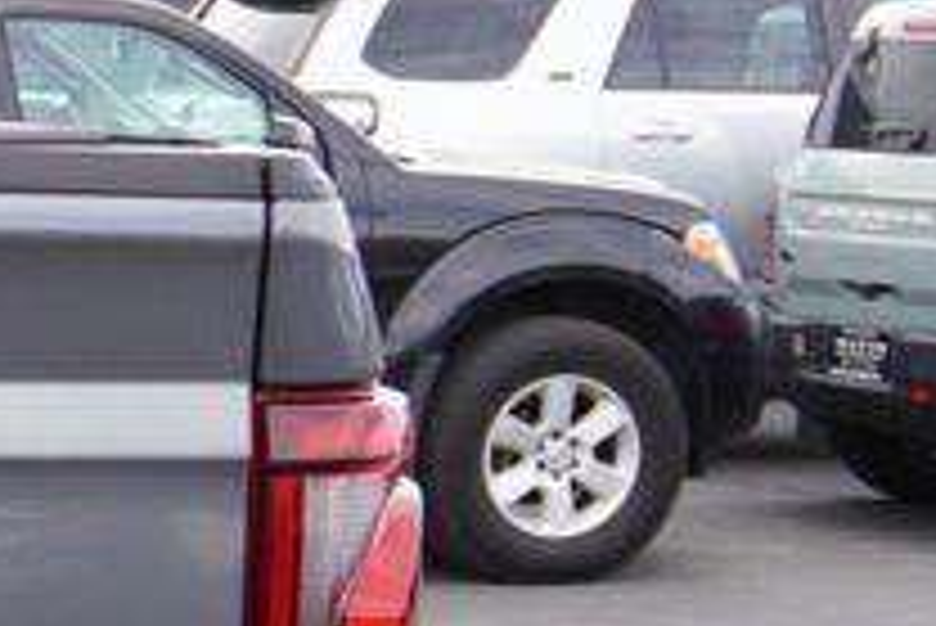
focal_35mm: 169
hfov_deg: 10.8
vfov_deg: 8.0
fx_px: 4409
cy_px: 734
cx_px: -1107
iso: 100
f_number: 5.6
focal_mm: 23
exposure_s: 1/80
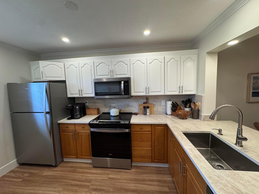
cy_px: 97
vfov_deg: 85.7
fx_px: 105
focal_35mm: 14
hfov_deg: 102.1
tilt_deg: -6.8
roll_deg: +1.5
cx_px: 130
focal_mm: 2.22
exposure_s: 1/120
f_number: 2.2
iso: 160
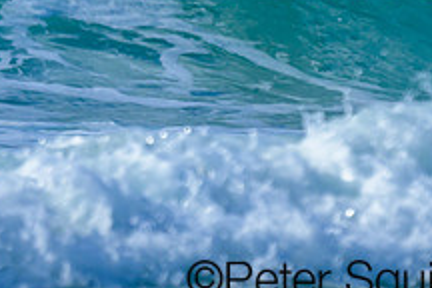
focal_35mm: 2957
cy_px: -97
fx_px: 35481
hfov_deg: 0.7
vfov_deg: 0.5
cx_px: 323
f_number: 6.3
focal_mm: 800
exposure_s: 1/2000
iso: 250
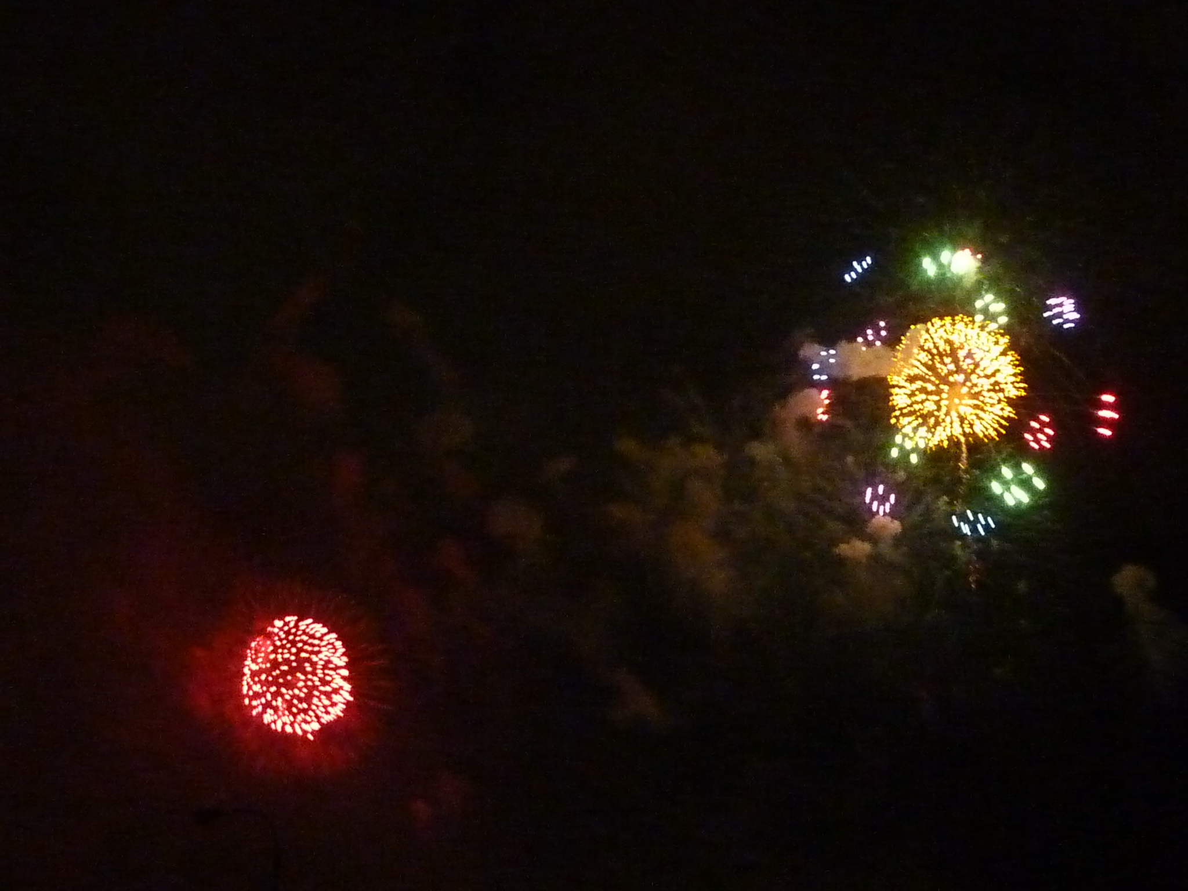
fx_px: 2162
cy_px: 446
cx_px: 594
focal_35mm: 63
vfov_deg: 23.3
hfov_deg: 30.7
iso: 800
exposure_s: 1/8
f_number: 3.5
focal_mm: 5.7
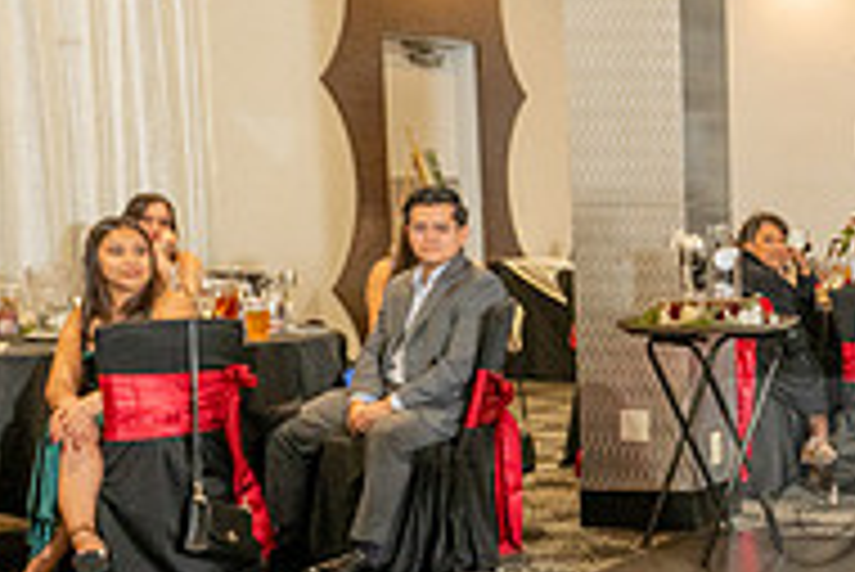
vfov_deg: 17.3
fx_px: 1854
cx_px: 1121
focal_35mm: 78
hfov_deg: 23.0
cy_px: 484
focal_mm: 24
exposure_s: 1/125
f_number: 4.5
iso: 800
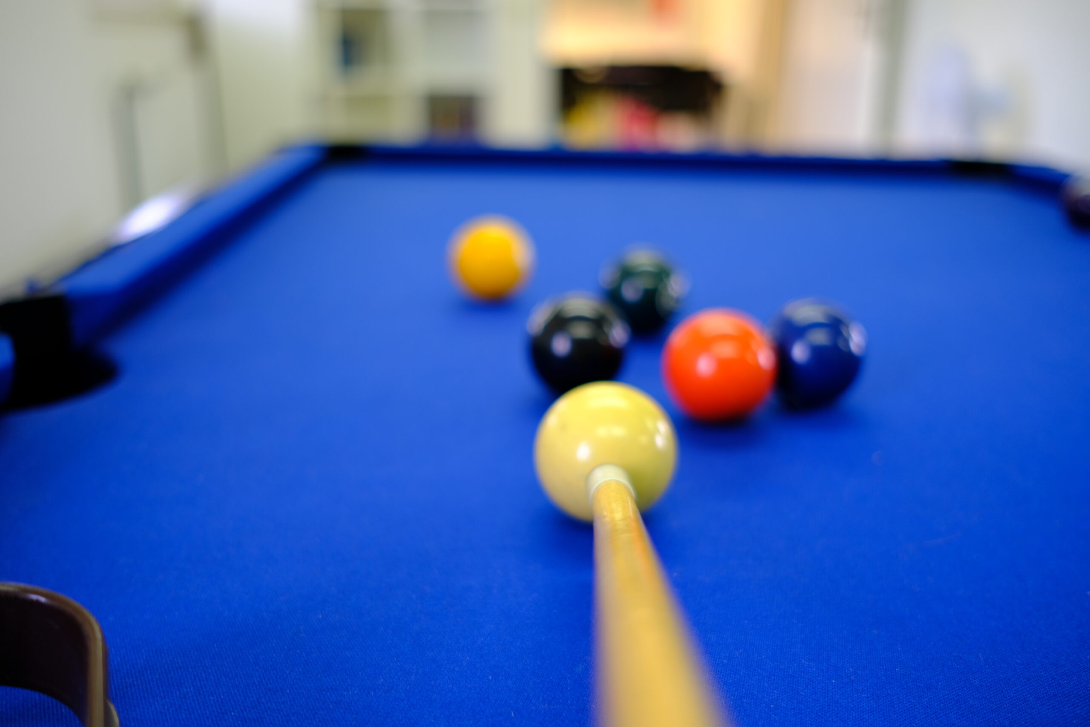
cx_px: 545
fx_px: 1060
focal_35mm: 35
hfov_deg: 54.4
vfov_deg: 37.9
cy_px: 364
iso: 160
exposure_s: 1/45
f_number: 2
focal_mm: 23
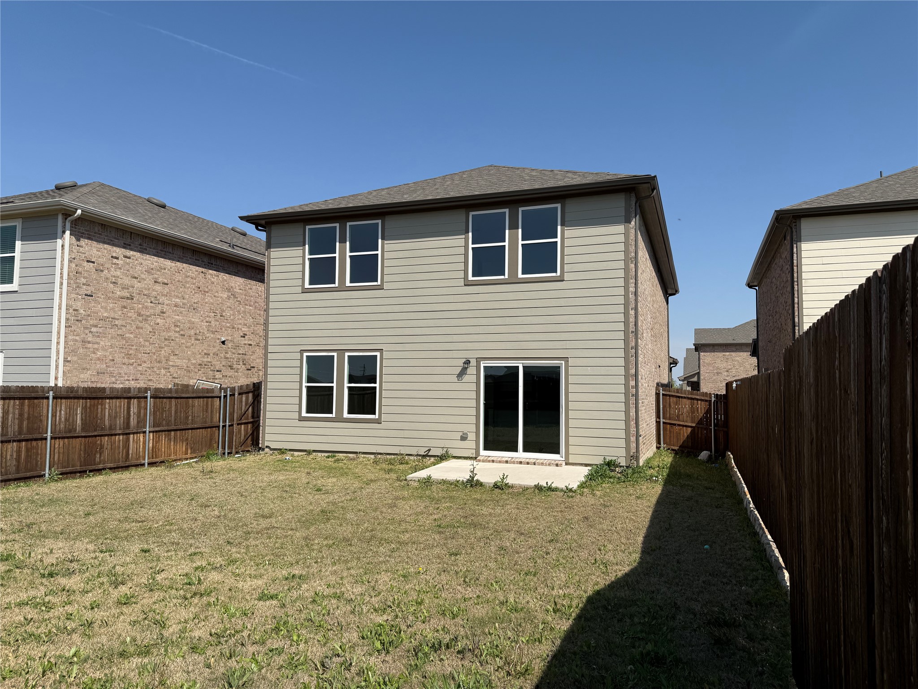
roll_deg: -0.6
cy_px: 344
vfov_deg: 56.8
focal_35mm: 24
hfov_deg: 71.6
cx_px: 459
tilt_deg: +4.0
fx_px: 636
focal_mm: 6.76
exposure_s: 1/6173
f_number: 1.78
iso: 80
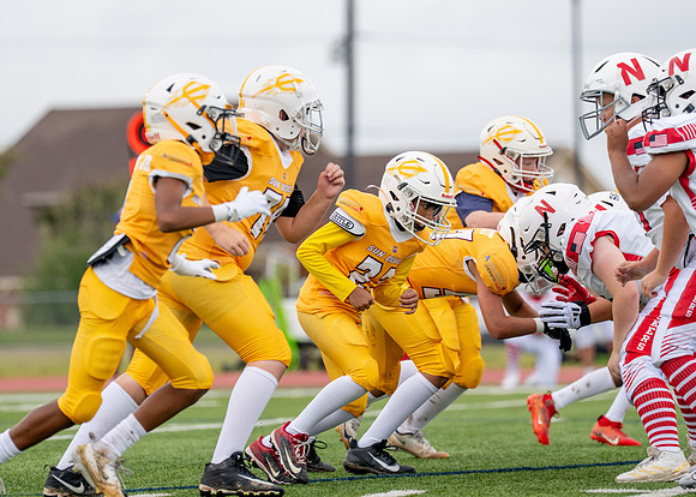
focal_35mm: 308
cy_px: 258
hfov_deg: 6.5
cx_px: 321
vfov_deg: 4.7
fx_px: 6086
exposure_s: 1/2000
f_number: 2.8
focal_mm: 191
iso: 400
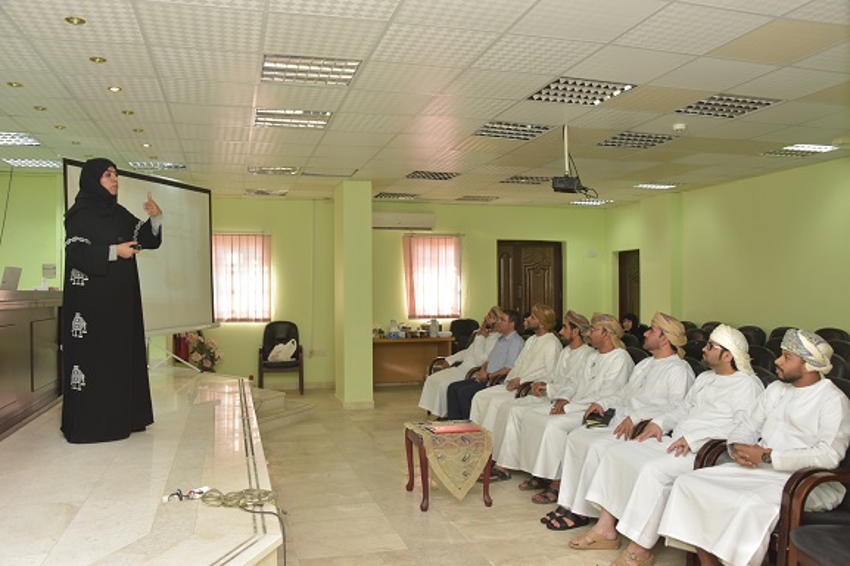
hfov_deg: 65.5
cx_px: 425
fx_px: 661
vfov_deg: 46.4
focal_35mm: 28
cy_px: 283
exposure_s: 1/80
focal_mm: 28
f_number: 6.3
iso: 800
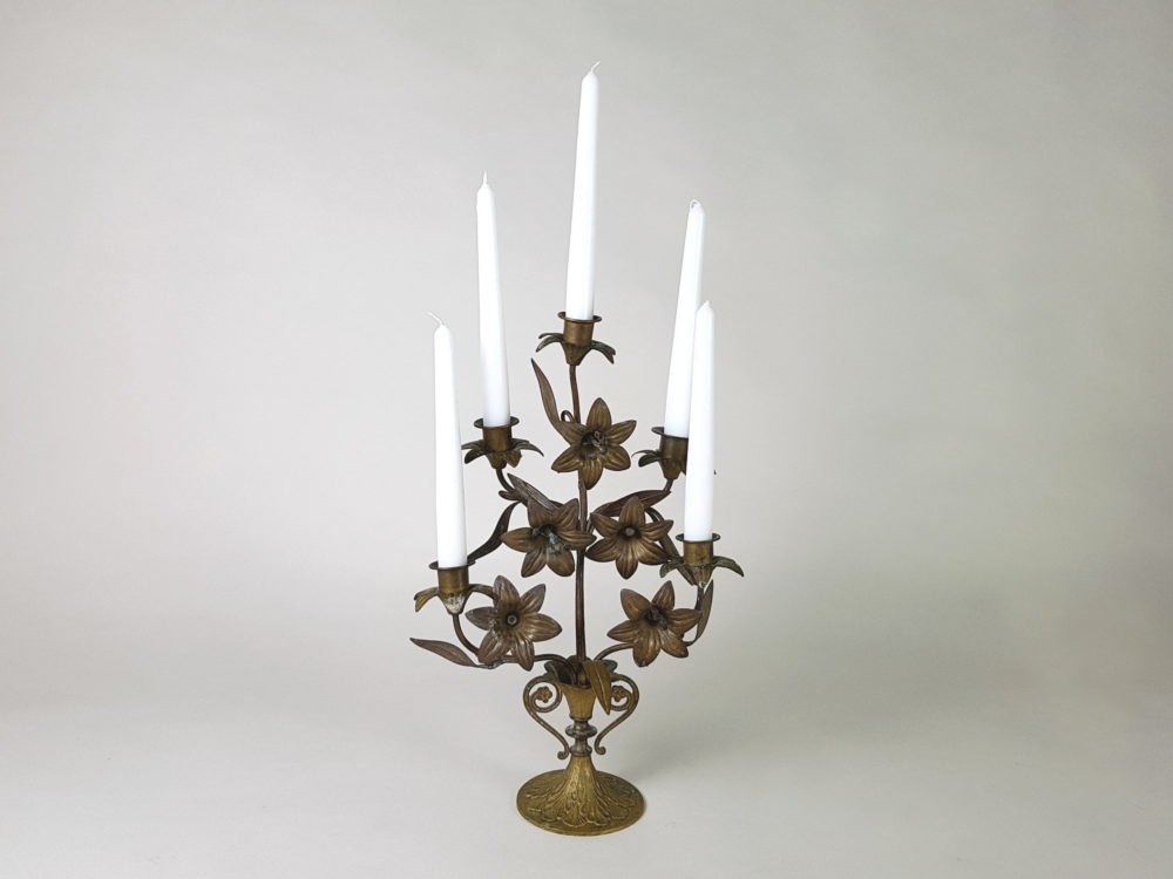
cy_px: 440
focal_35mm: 26
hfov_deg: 67.3
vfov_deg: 53.1
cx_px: 586
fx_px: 881
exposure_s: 1/50
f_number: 1.7
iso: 50
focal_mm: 4.2
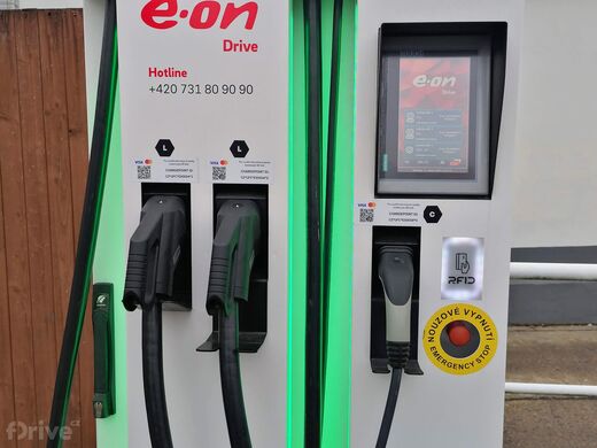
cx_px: 298
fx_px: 604
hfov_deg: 52.6
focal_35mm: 35
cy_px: 224
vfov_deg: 40.7
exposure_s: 1/173
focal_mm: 5.3
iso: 50
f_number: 1.8
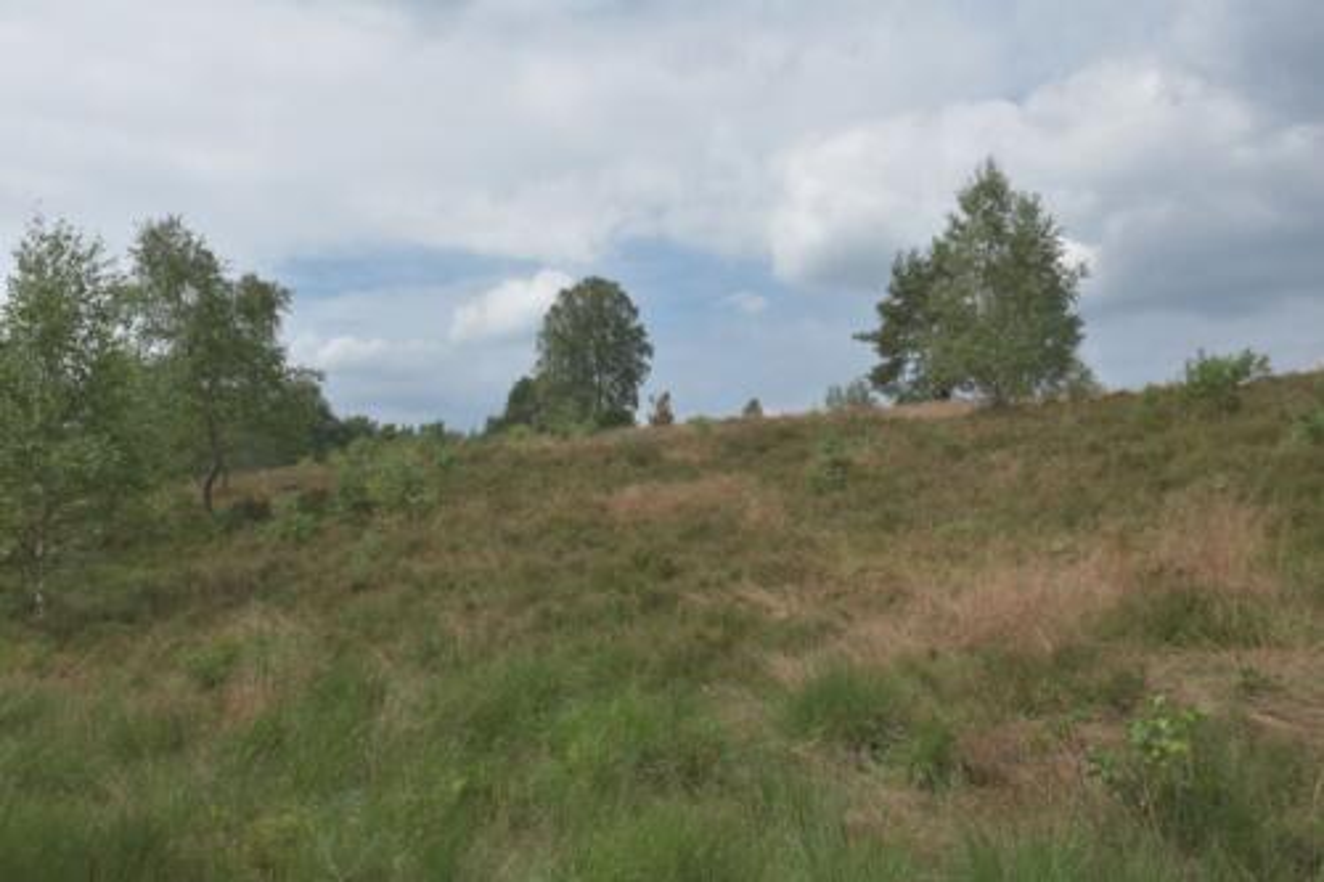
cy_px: 441
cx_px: 662
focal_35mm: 27
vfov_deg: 47.9
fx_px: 993
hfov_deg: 67.4
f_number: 13
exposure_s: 1/2000
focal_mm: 18
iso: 1600
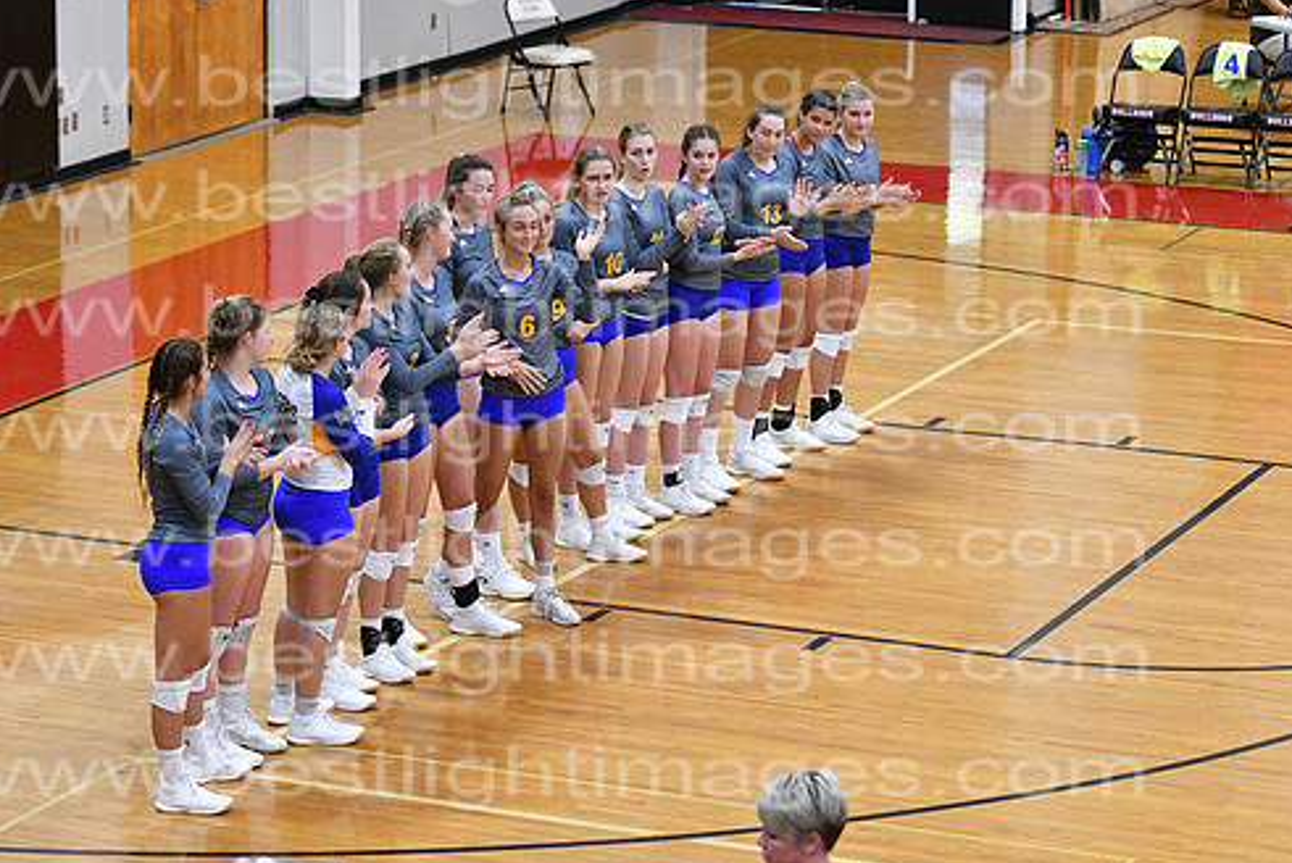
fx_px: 4453
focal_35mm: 124
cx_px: 550
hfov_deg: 16.5
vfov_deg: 11.1
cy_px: 375
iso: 8000
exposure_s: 1/1000
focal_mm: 70
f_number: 3.2
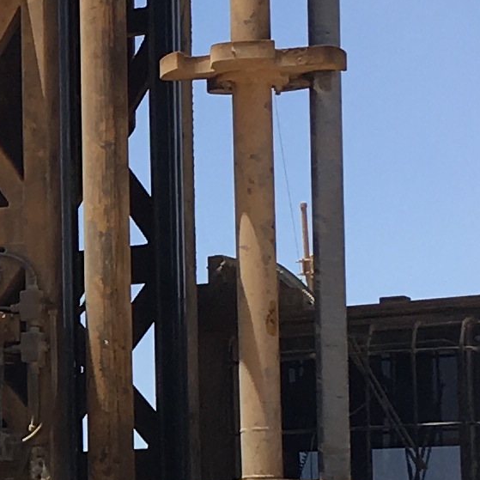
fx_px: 2902
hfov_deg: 9.0
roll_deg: +0.5
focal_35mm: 185
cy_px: 380
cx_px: -405
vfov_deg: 9.4
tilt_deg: +6.7
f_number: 2.2
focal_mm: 4.15
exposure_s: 1/1876
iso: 25
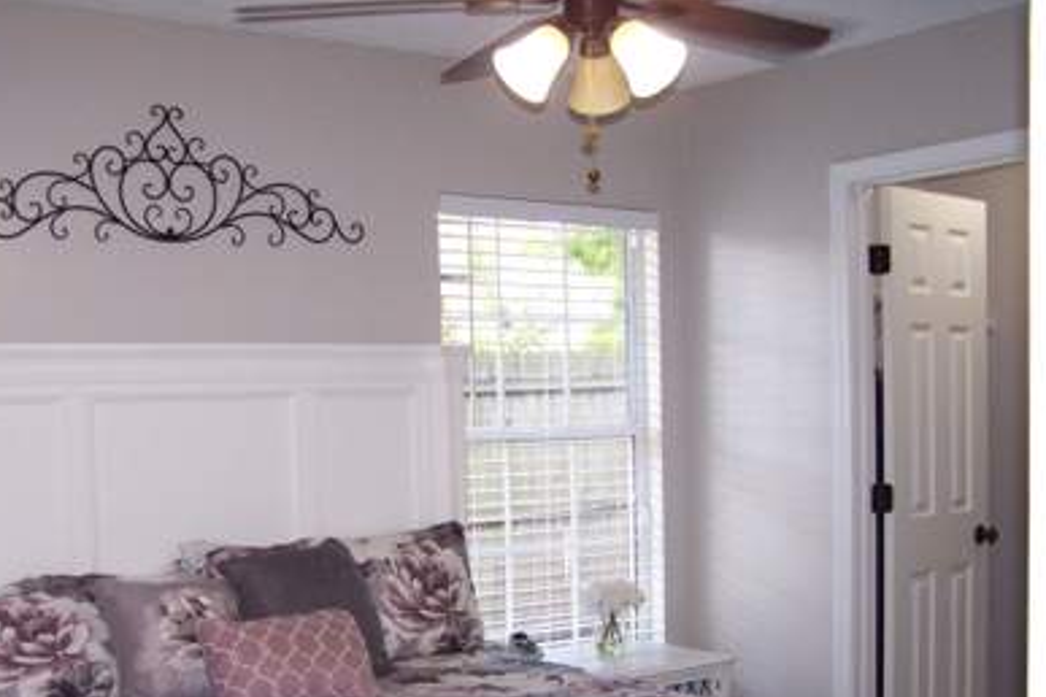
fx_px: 1424
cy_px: 481
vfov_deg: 27.3
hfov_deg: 40.2
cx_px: 441
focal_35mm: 49
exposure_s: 1/60
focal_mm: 6.3
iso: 140
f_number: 2.8
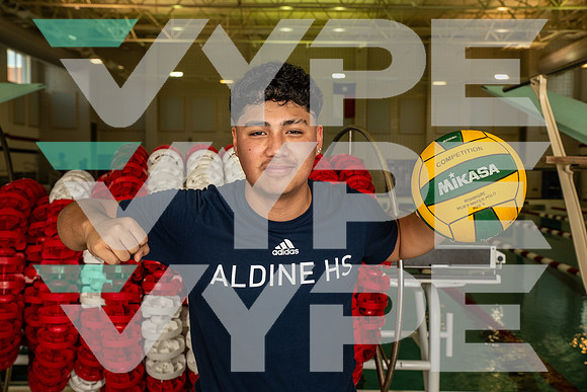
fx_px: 685
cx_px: 294
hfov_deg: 46.4
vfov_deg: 31.9
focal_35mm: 42
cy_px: 196
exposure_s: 1/250
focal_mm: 42
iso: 500
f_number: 7.1
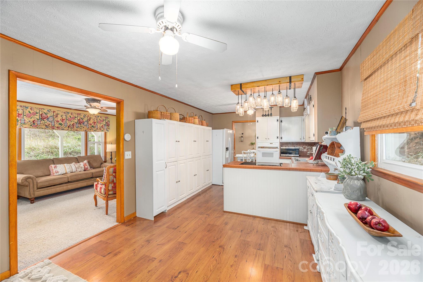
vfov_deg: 81.2
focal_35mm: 14
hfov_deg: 104.2
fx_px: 165
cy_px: 141
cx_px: 212
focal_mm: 14
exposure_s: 1/100
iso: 320
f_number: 8
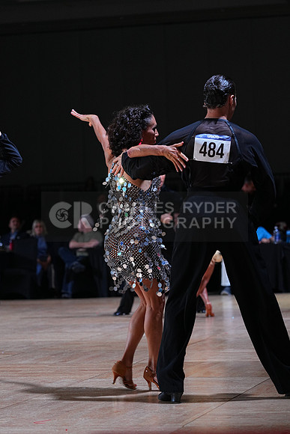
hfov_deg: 11.1
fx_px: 1497
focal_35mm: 124
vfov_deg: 16.5
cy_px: 217
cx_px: 145
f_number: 4
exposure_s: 1/500
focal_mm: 124
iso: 1250
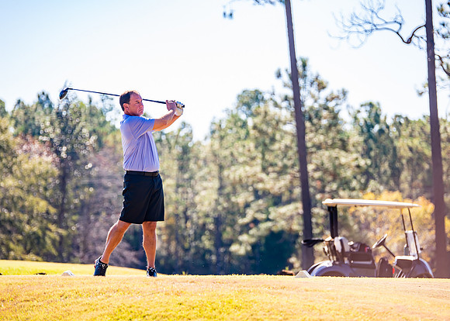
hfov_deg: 12.0
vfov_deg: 8.6
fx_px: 2140
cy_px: 161
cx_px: 230
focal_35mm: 168
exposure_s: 1/800
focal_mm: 140
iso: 100
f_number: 2.8
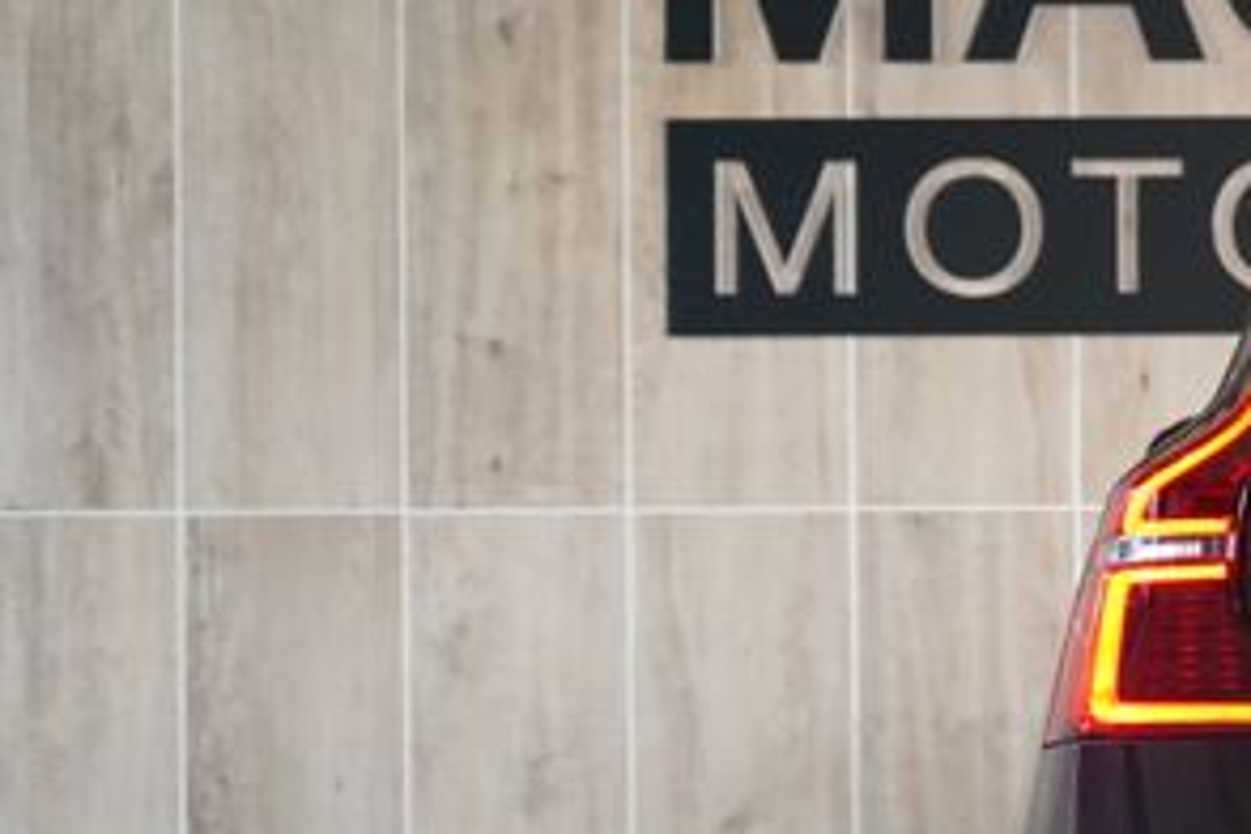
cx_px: 2174
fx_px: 8235
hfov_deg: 8.4
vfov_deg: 5.8
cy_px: 772
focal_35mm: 237
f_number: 5.6
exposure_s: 1/160
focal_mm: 68
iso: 5000
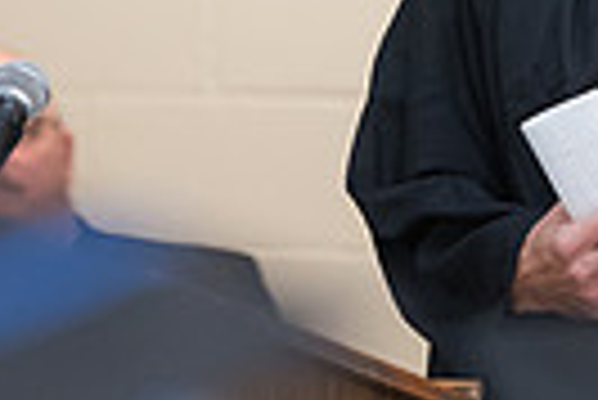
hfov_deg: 3.8
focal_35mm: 544
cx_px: 549
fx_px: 9046
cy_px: 178
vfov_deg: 2.5
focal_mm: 125
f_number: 3.2
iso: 3200
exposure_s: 1/200
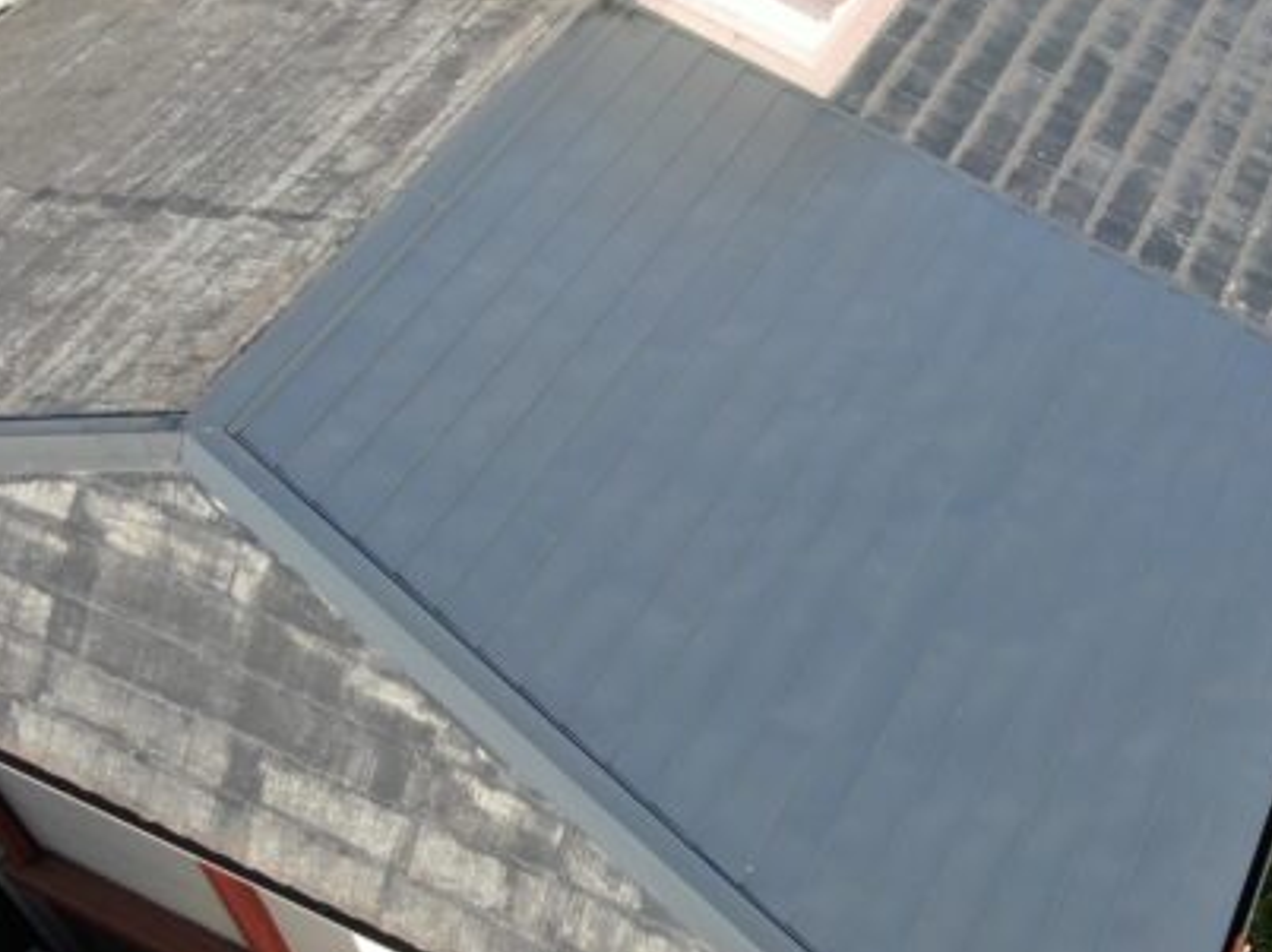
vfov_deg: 33.4
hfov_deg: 43.7
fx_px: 1579
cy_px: 591
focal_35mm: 43
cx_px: 759
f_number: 2.8
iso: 110
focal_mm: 4.39
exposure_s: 1/800
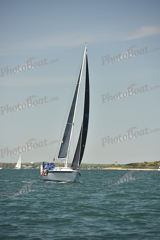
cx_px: 80
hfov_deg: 6.9
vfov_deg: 10.3
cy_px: 120
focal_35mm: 200
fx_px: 1332
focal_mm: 200
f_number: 5.6
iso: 250
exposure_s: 1/800
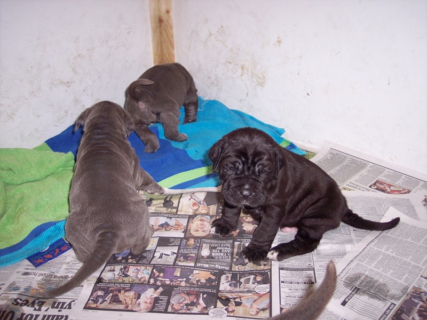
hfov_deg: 47.9
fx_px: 481
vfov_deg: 36.8
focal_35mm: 39
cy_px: 160
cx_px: 214
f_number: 2.8
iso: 100
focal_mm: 8
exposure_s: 1/60
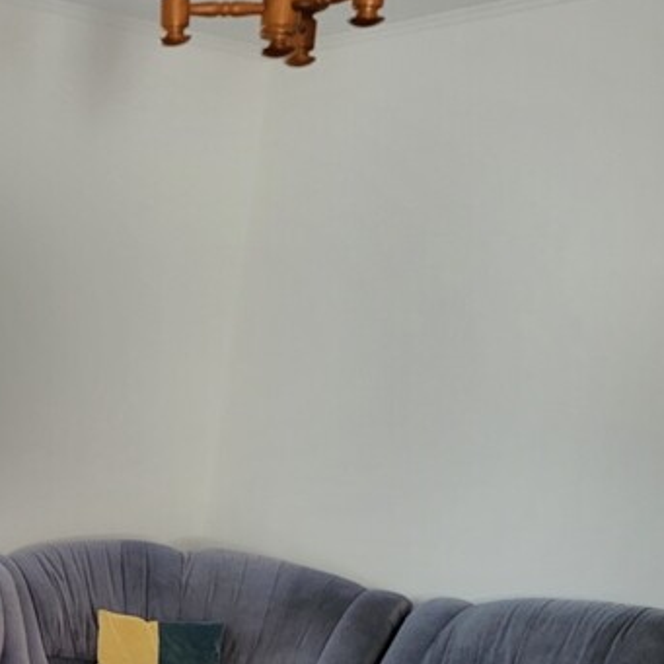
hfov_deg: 22.3
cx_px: -204
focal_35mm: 69
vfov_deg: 23.5
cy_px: 726
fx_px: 1497
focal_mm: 5.4
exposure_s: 1/100
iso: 250
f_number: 1.8
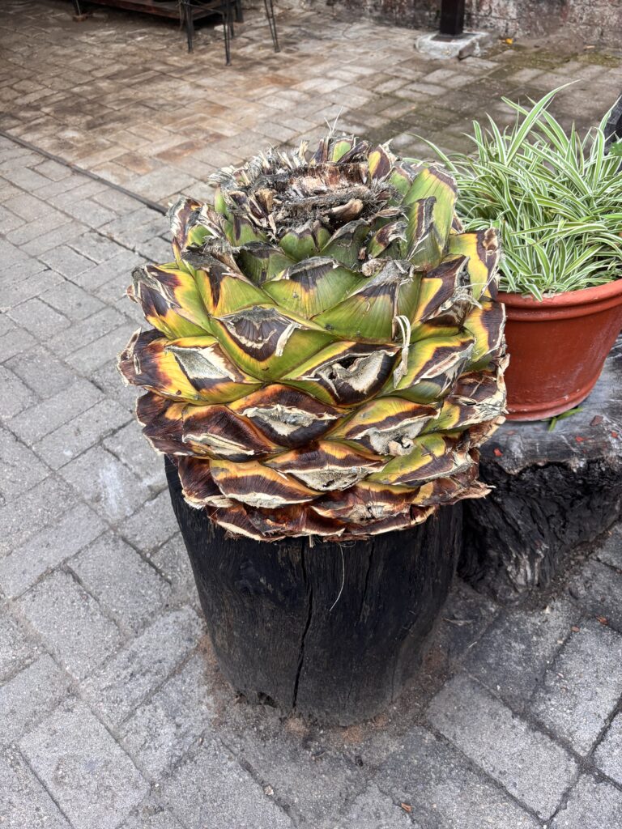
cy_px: 414
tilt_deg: -44.7
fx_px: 623
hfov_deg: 53.1
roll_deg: +4.5
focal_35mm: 26
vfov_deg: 67.3
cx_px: 311
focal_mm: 5.96
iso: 125
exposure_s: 1/120
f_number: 1.6
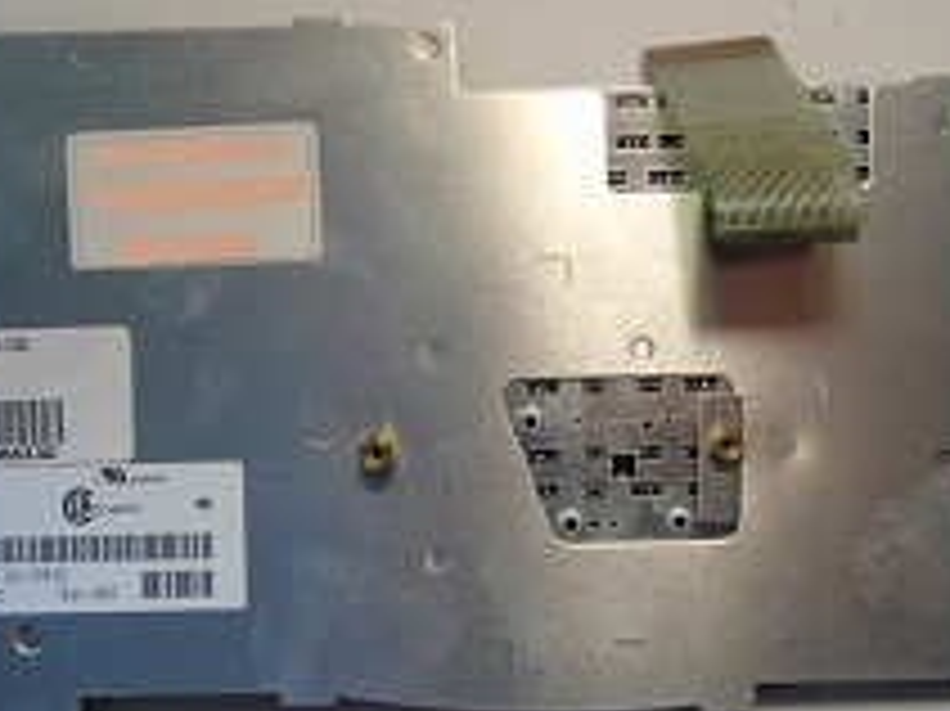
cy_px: 414
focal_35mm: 55
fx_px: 1509
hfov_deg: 34.9
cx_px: 545
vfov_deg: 26.5
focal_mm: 5.2
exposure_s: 1/8
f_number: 5.4
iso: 200
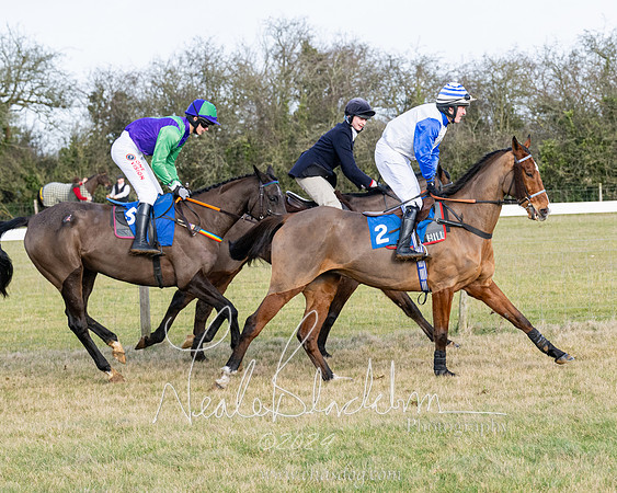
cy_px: 288
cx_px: 433
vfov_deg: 9.9
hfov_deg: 12.4
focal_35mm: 155
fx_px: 2837
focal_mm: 79
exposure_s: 1/1000
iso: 400
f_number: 5
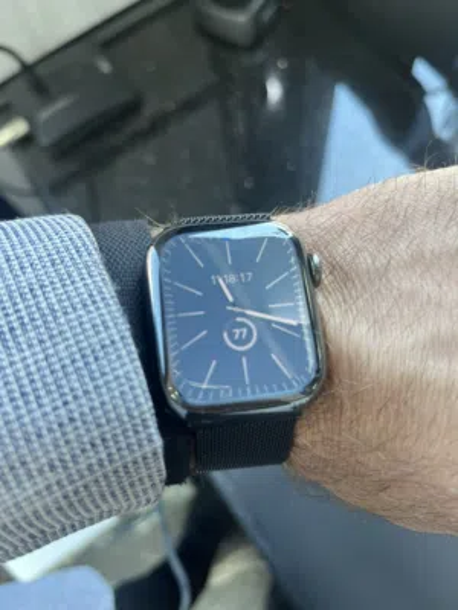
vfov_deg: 67.3
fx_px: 459
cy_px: 305
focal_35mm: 26
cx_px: 229
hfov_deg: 53.1
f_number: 1.6
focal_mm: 5.1
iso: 100
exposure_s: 1/100
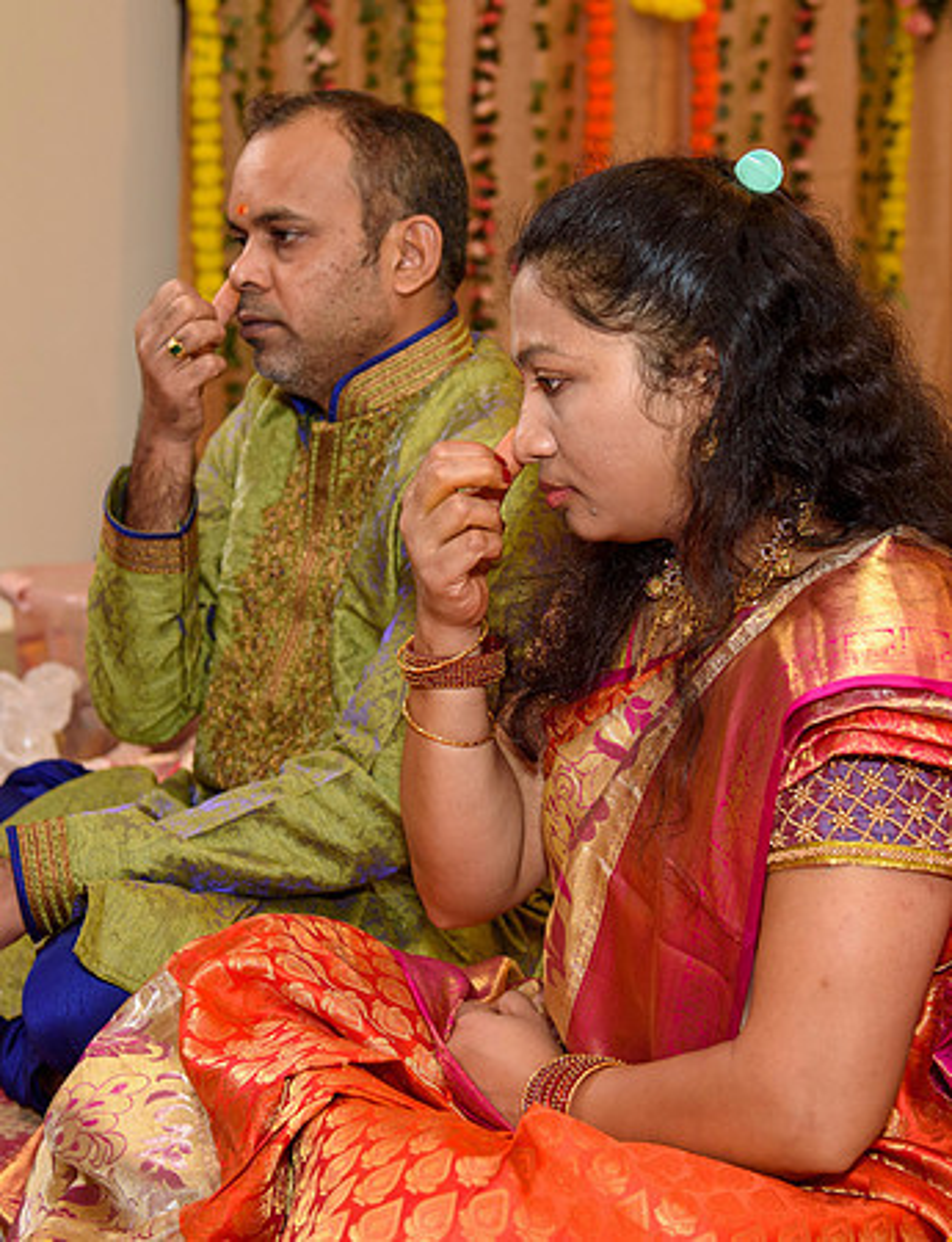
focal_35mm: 61
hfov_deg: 24.2
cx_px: 421
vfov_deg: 31.3
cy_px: 550
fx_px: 2218
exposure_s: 1/125
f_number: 3.5
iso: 640
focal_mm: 38
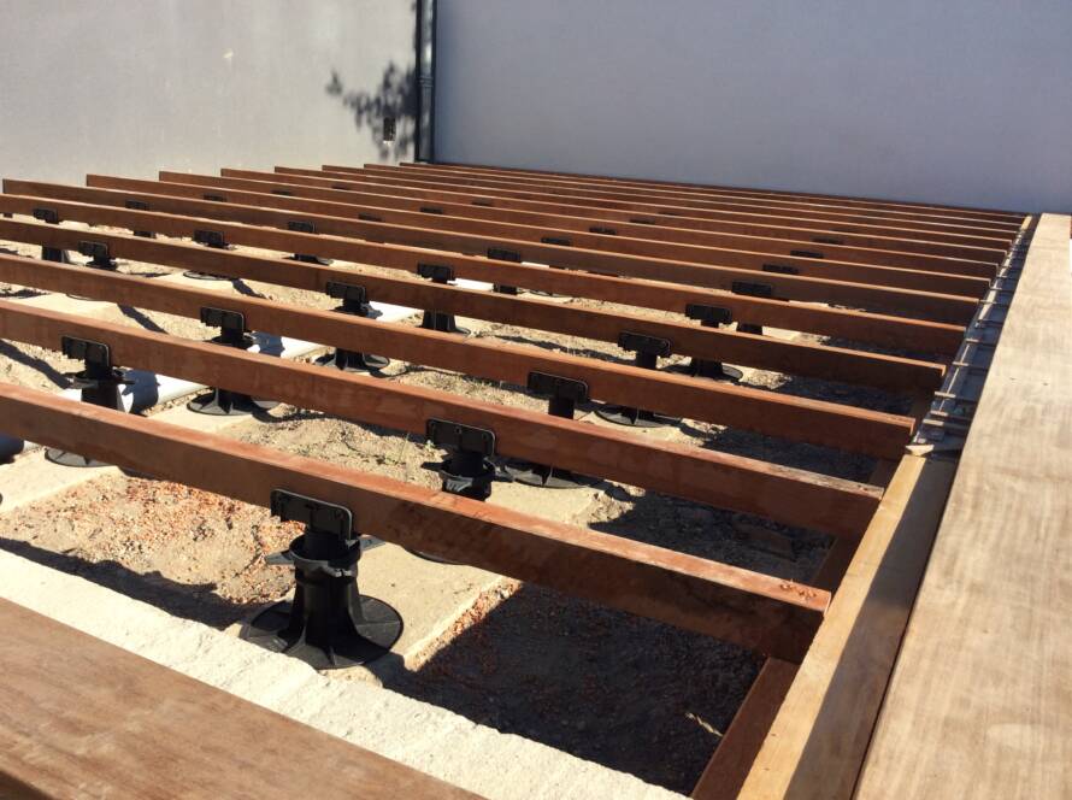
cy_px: 400
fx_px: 1020
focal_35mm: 33
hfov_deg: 55.4
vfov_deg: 42.8
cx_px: 536
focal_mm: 3.3
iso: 32
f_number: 2.4
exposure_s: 1/853
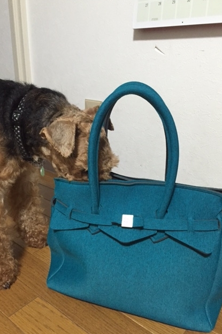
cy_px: 166
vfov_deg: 60.3
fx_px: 287
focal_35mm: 31
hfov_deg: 42.3
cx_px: 106
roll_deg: -0.7
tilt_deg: -21.5
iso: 250
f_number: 2.2
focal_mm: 4.15
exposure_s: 1/30
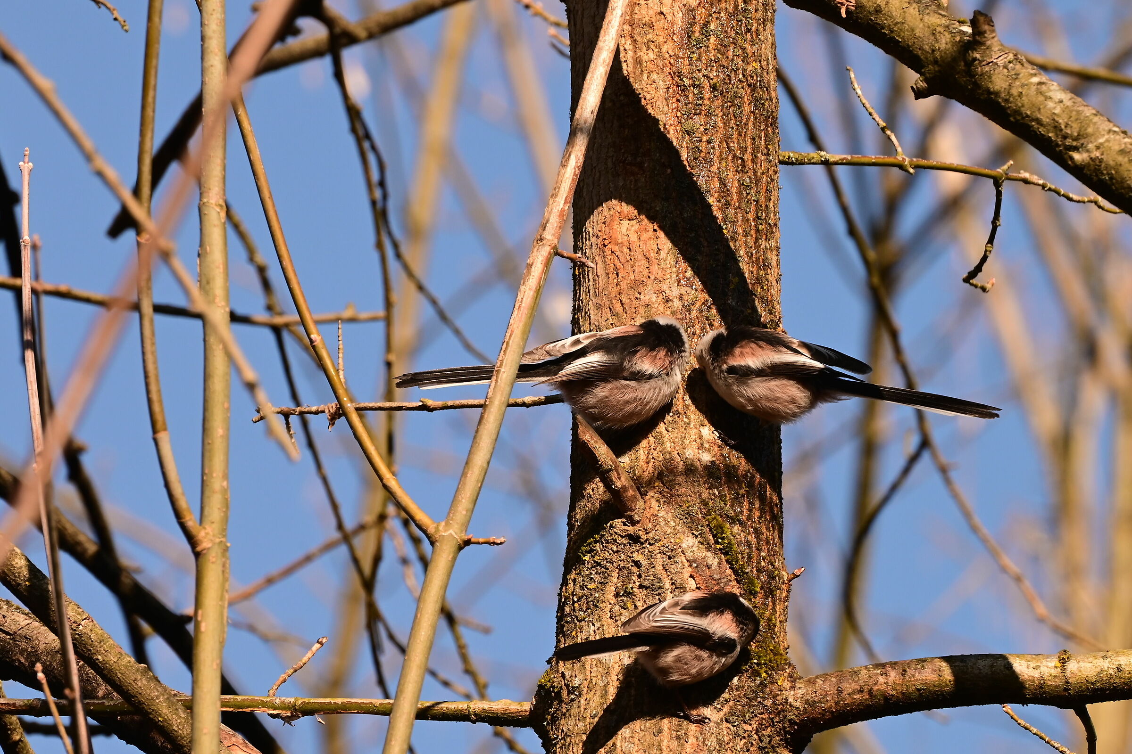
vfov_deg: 3.1
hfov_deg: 4.6
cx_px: 566
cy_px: 377
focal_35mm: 450
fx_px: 14149
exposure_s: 1/250
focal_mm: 300
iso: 320
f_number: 13
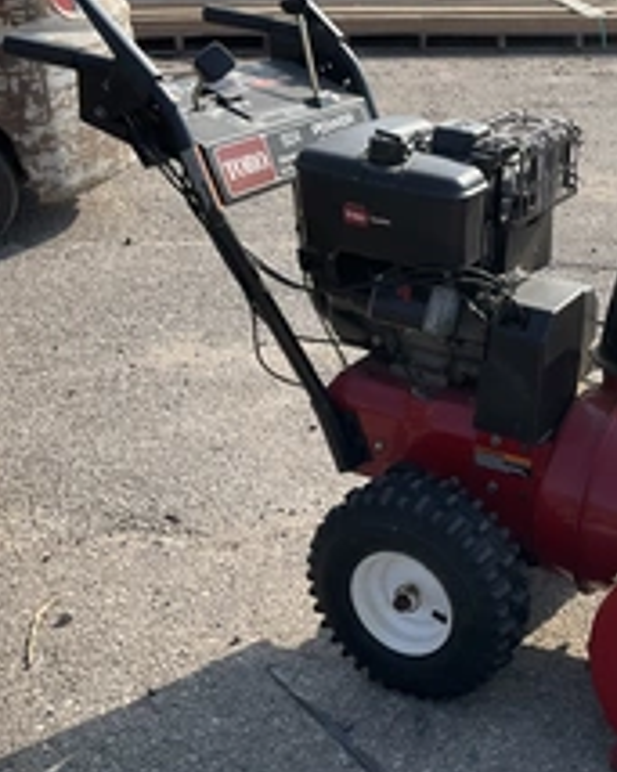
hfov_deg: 27.2
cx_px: 592
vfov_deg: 35.3
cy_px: 325
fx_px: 1211
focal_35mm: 53
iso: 25
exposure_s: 1/1121
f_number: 1.8
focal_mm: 3
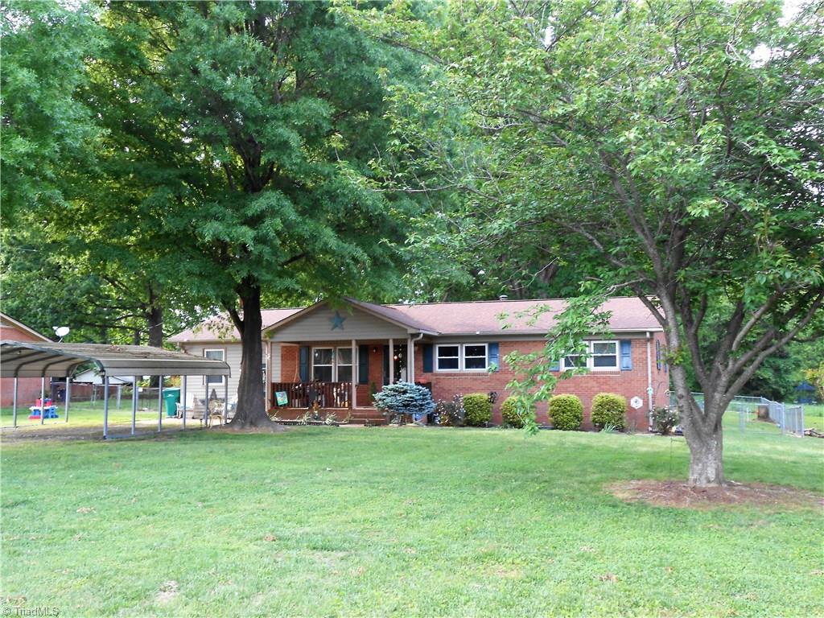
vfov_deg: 37.7
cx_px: 412
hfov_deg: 49.0
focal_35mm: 38
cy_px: 309
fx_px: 905
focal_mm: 6.8
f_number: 4.2
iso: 80
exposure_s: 1/40
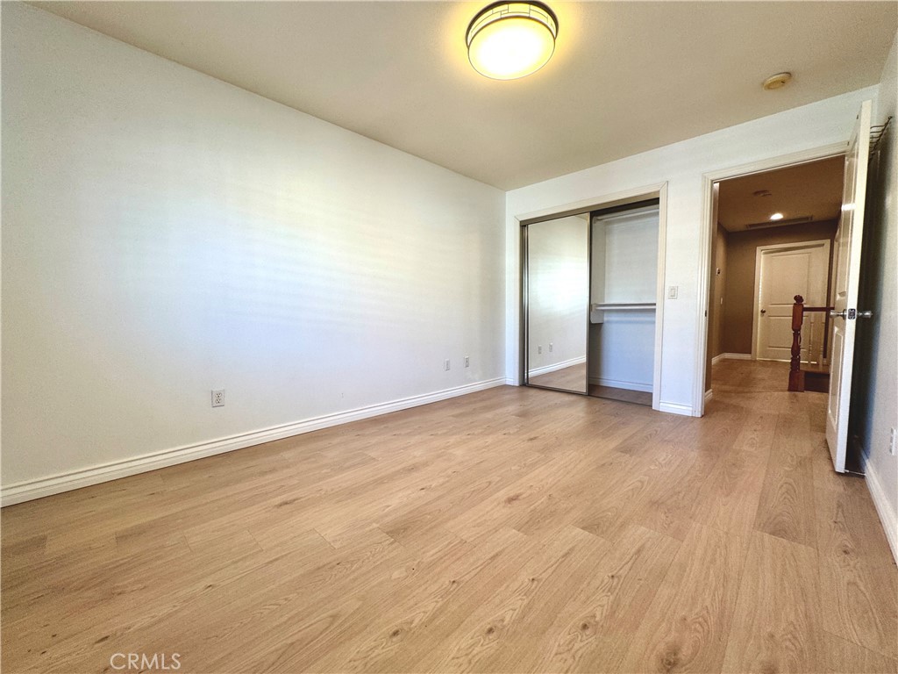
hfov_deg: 102.1
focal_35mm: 14
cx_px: 449
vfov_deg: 85.7
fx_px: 363
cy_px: 337
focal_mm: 2.22
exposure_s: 1/120
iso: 125
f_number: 2.2
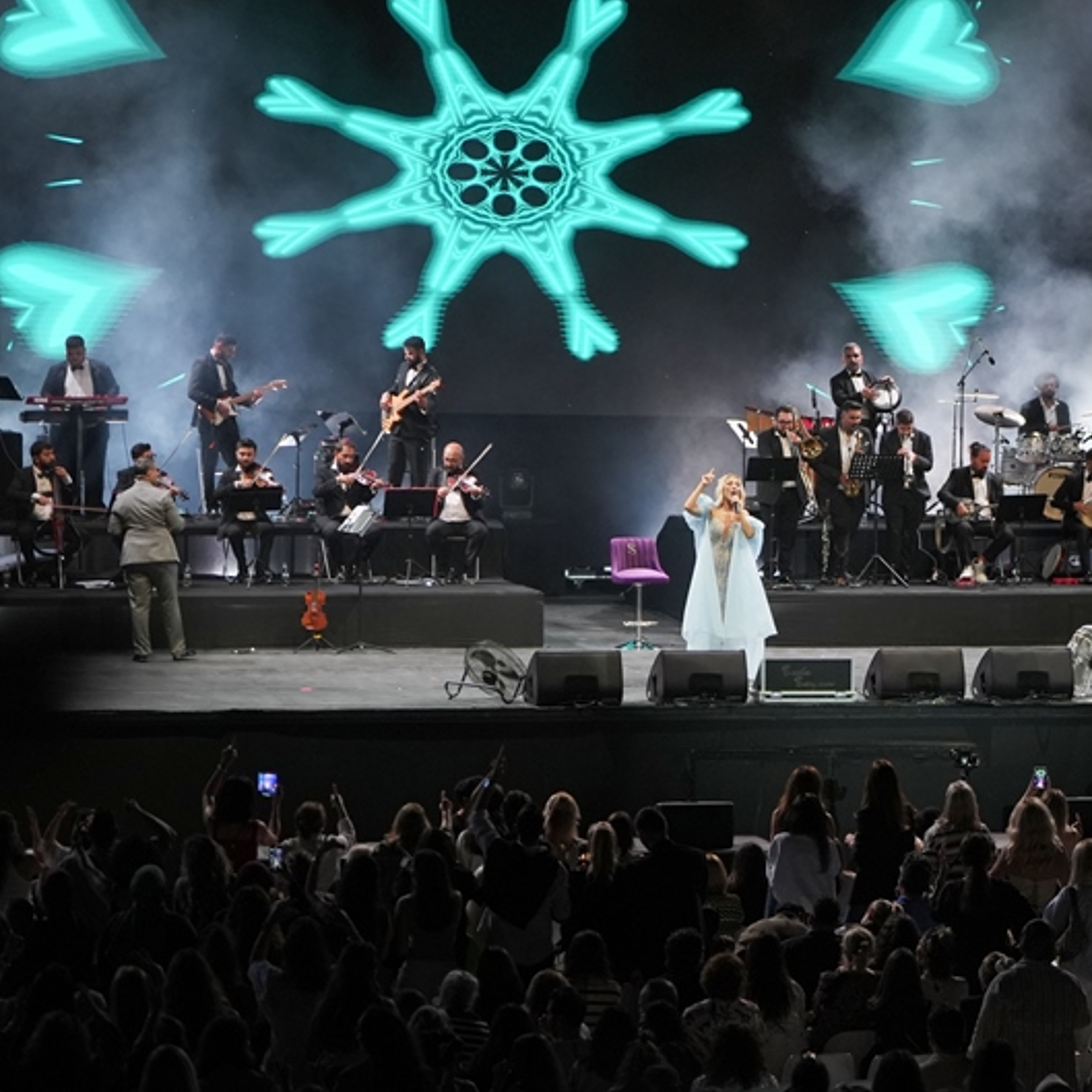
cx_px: 727
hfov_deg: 12.9
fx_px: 4818
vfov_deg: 12.9
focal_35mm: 135
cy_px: 544
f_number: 2.8
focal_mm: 70
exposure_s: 1/400
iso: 1250
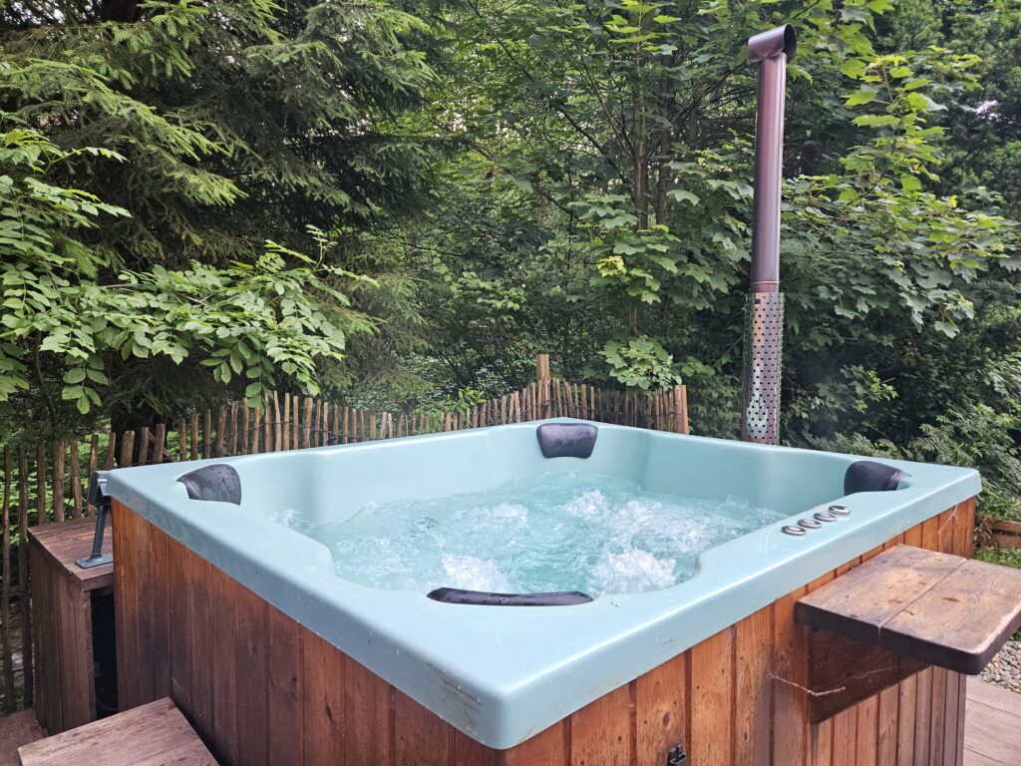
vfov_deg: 58.9
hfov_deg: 73.9
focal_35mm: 23
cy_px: 383
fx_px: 678
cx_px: 510
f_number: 1.8
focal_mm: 5.4
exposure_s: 1/100
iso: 200
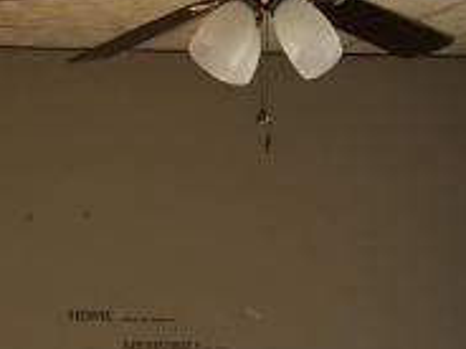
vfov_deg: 9.2
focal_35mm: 156
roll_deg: +1.3
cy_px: 589
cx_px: 236
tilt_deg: -6.6
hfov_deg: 12.7
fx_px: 2100
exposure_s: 1/121
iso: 20
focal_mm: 3.99
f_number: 1.8
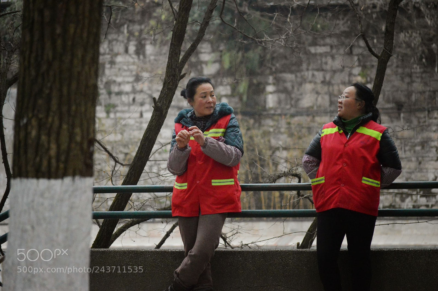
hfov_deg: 11.8
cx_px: 219
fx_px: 2115
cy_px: 146
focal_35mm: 174
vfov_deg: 7.9
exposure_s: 1/2500
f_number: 5.6
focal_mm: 116
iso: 3200
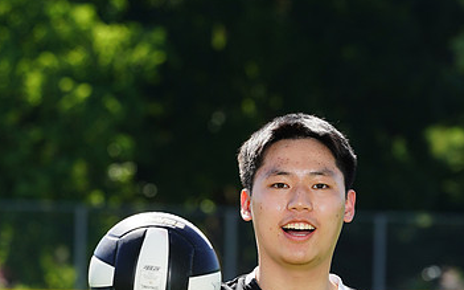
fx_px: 5877
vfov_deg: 2.8
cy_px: 332
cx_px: 246
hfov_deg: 4.5
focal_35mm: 465
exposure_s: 1/200
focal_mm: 276
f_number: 11
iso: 200
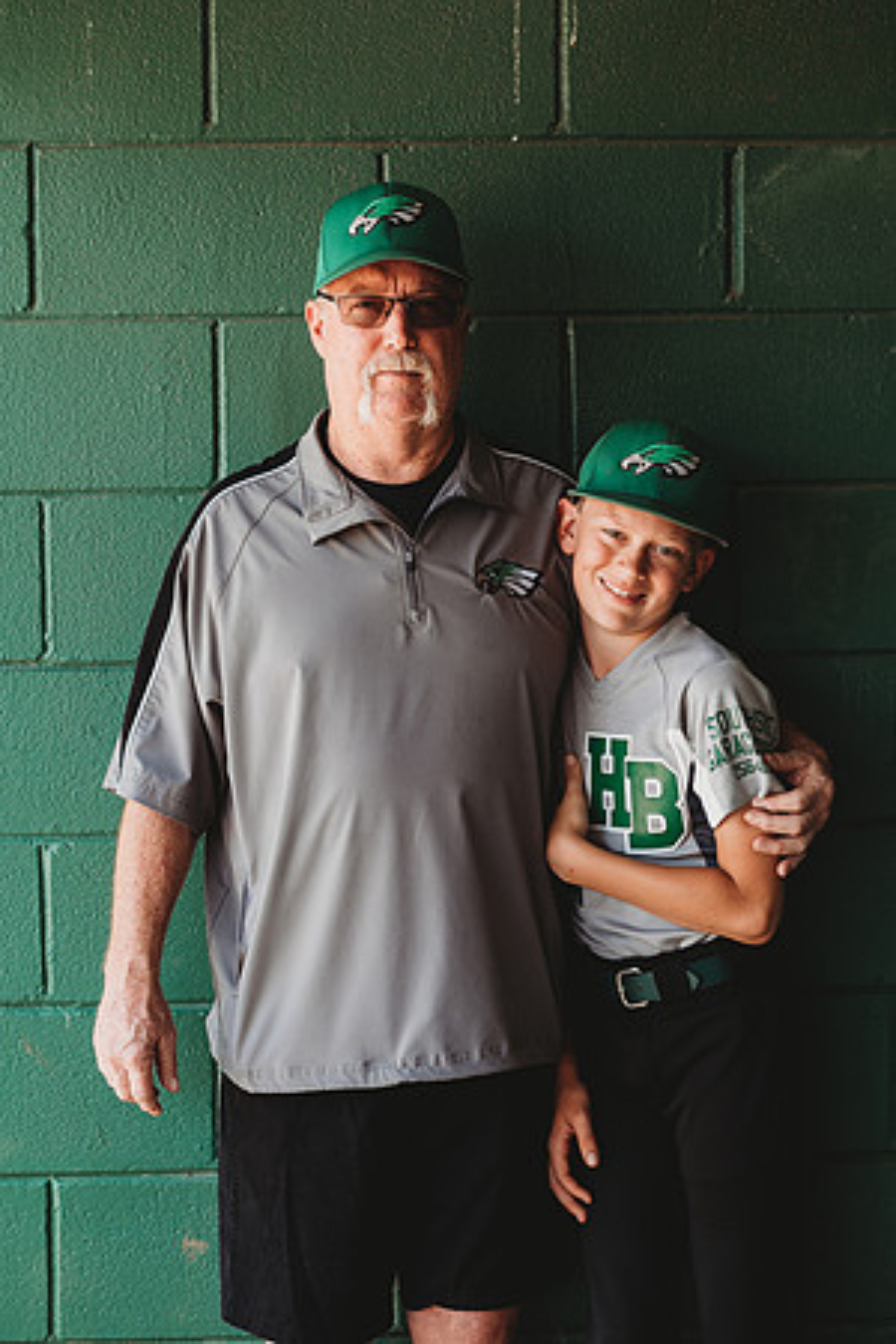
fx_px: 3173
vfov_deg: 23.9
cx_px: 448
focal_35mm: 85
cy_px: 672
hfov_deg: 16.1
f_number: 2.8
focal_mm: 85
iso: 200
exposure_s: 1/250
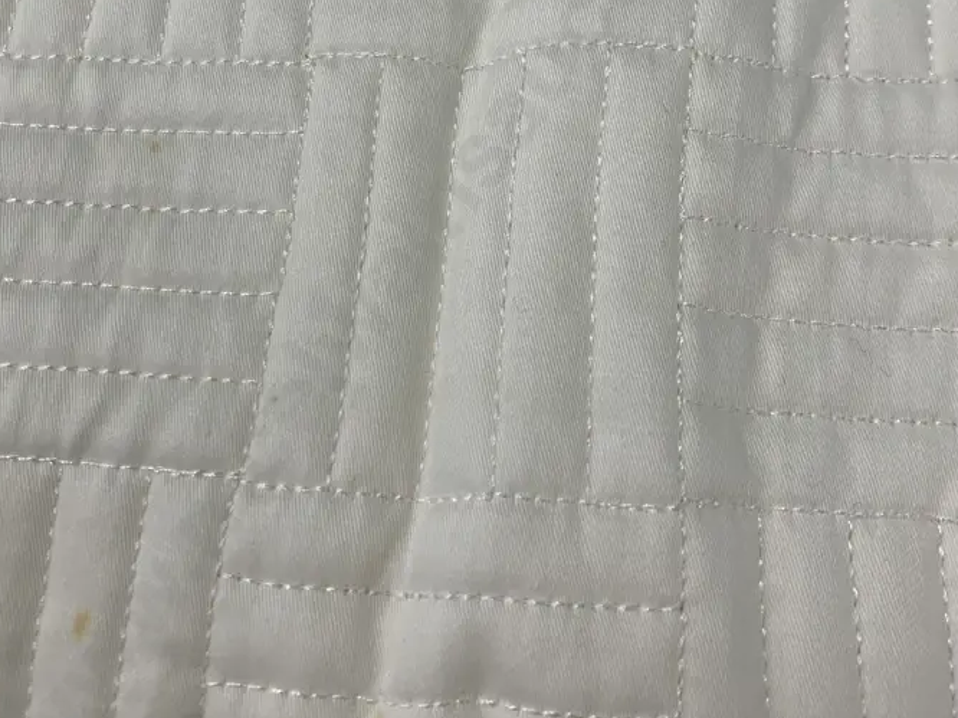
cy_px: 176
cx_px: 470
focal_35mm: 40
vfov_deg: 35.1
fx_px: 1107
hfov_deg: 46.8
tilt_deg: -60.9
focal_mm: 4.25
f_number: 1.8
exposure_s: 1/100
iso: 40
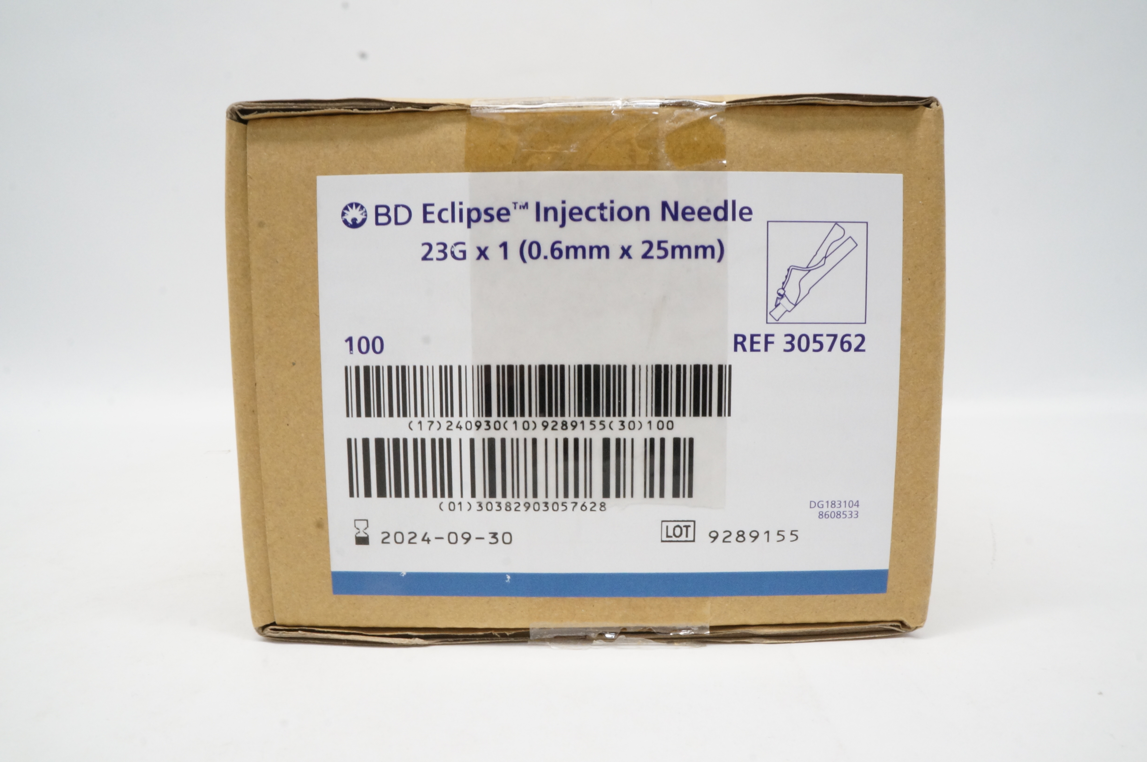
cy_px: 381
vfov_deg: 47.8
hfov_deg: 67.4
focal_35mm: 27
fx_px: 859
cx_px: 574
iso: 1600
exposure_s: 1/13
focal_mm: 18
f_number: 18
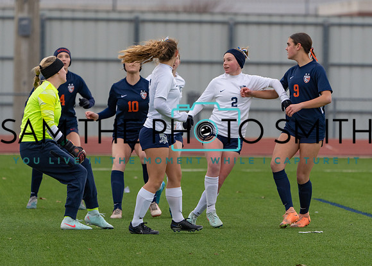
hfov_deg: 5.5
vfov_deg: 3.9
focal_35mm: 367
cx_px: 188
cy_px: 142
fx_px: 3874
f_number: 5.6
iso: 800
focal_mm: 300
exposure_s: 1/1250
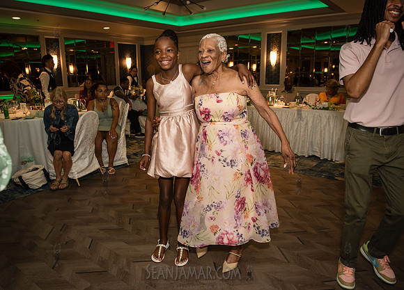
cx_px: 186
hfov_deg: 69.6
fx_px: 290
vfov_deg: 53.2
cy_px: 145
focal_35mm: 25
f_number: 3.5
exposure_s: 1/160
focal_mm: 24
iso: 1600
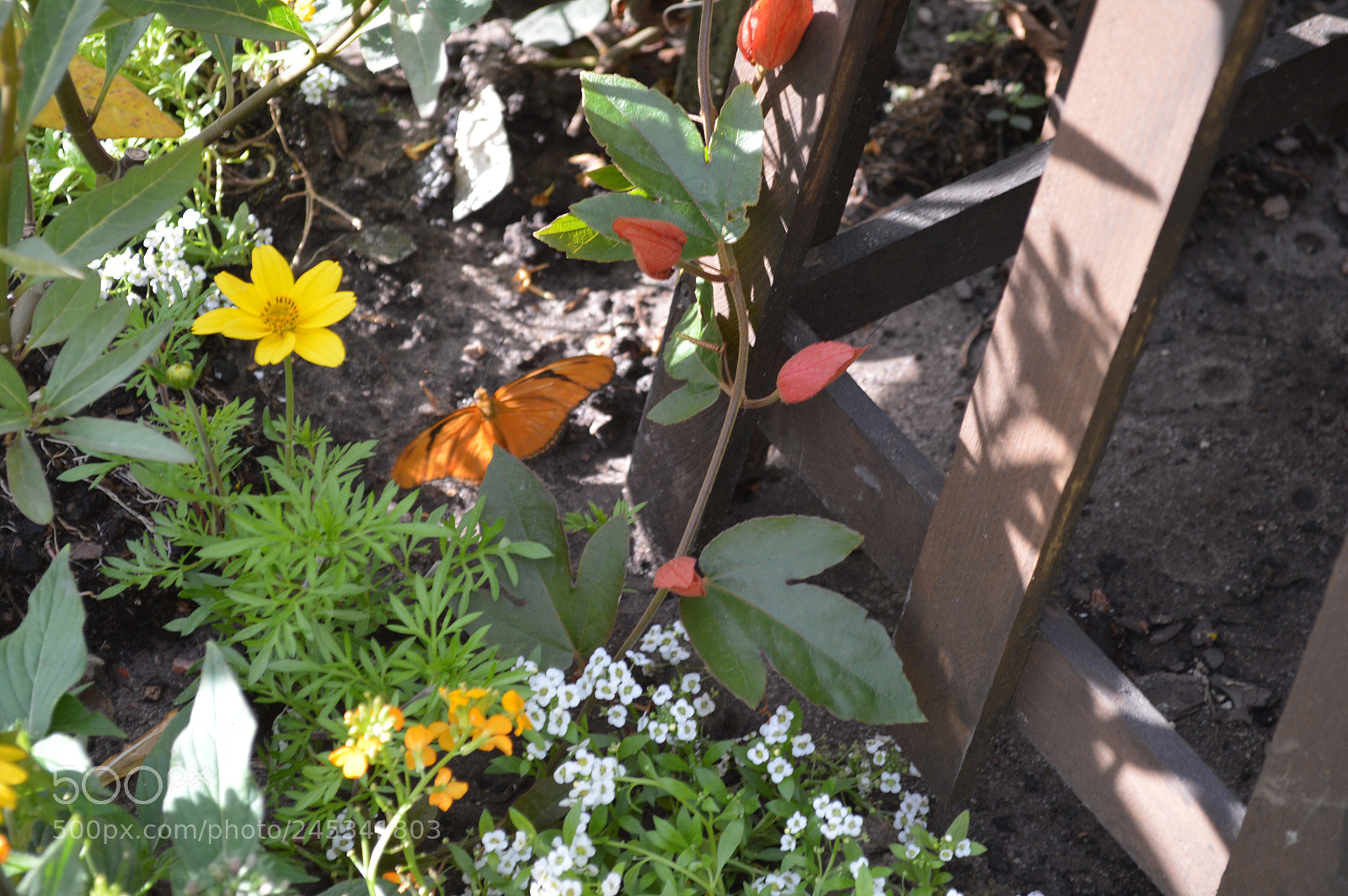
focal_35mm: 82
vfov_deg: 16.5
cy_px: 448
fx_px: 3087
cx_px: 674
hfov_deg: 24.6
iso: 400
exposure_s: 1/60
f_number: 6.3
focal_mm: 55
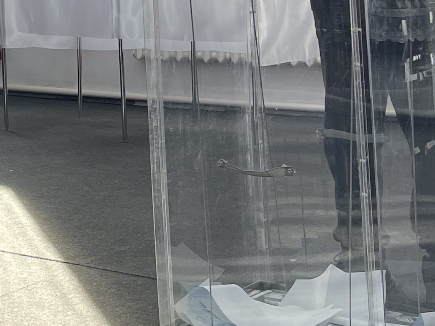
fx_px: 1219
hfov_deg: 18.1
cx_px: -212
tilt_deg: +1.8
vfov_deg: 14.7
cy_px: -75
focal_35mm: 97
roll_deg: +2.3
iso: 64
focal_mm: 5.1
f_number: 1.6
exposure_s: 1/121
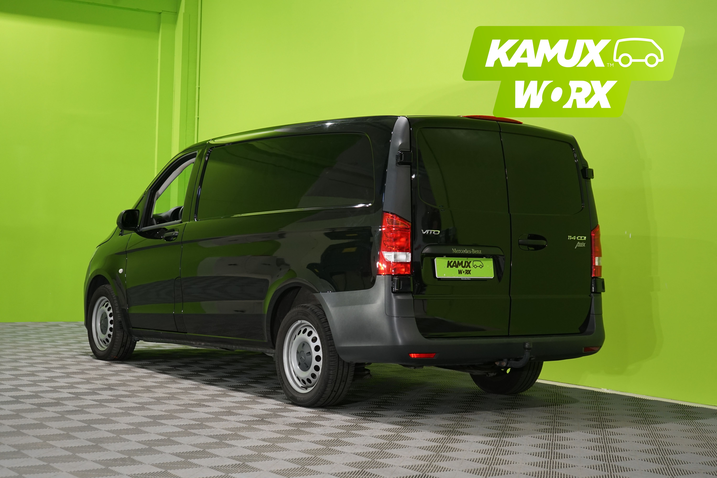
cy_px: 239
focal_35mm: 57
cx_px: 358
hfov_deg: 35.1
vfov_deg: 23.8
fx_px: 1135
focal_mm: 57
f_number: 5.6
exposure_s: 1/30
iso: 800
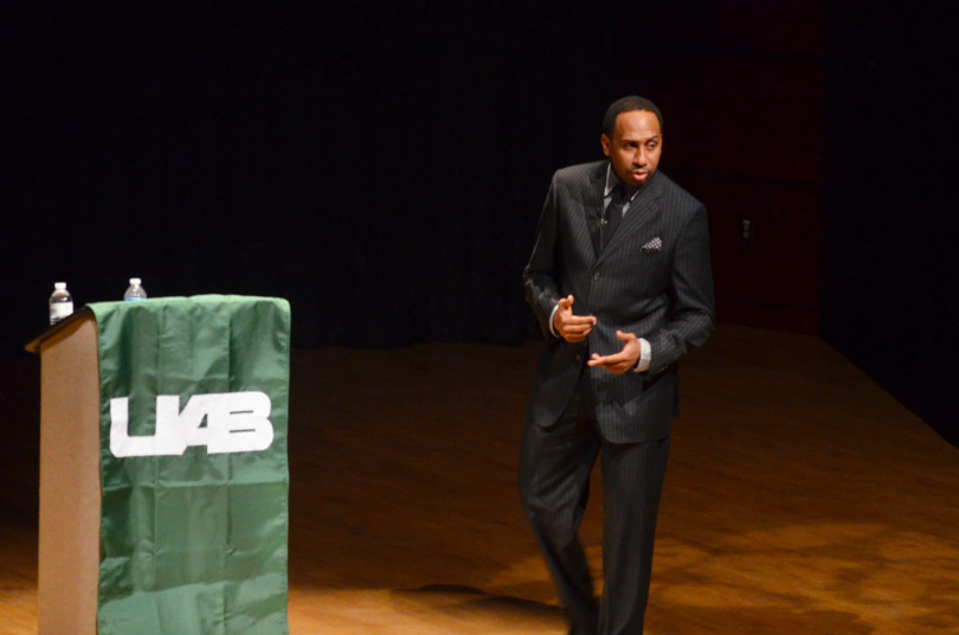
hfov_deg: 9.4
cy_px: 359
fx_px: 5847
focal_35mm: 220
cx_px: 560
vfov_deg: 6.2
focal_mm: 116
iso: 1600
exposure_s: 1/50
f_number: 4.8
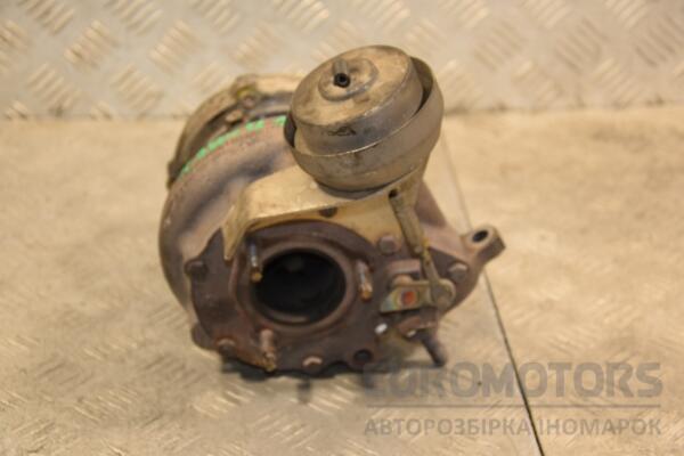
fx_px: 1653
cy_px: 228
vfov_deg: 15.7
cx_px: 342
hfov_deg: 23.4
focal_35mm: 87
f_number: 5
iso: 800
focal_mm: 58
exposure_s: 1/100
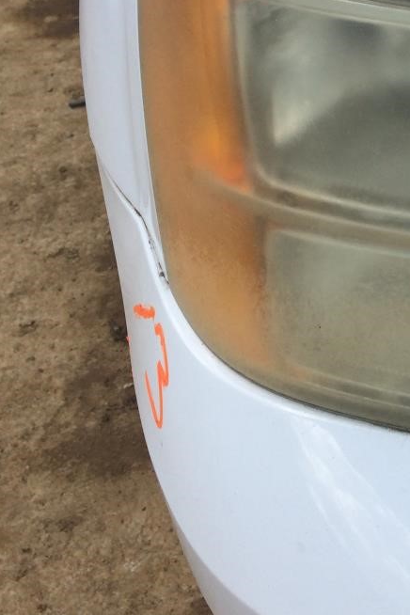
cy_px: 201
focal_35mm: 59
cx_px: 539
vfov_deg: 33.6
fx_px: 1008
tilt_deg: -34.0
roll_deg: -1.2
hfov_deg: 20.8
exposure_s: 1/1325
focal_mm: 4.15
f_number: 2.2
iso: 32
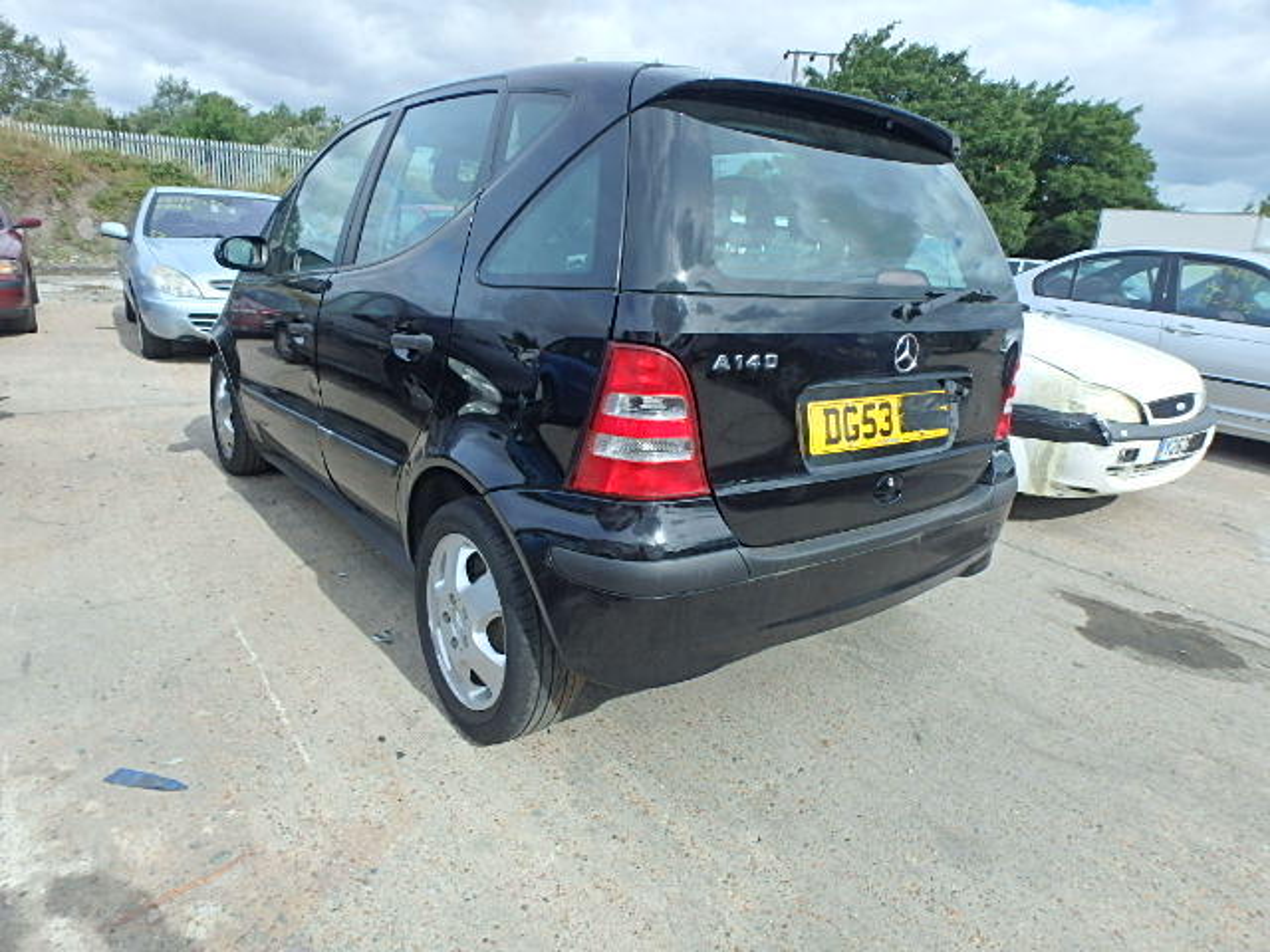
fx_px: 770
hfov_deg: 79.0
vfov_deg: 63.4
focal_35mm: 21
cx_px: 635
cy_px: 476
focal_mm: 3.7
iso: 125
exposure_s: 1/640
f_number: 3.5
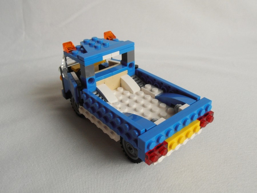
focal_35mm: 37
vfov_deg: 38.7
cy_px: 96
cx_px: 128
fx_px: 275
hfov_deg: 50.1
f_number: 3.9
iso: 80
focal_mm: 6.61
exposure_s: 1/200
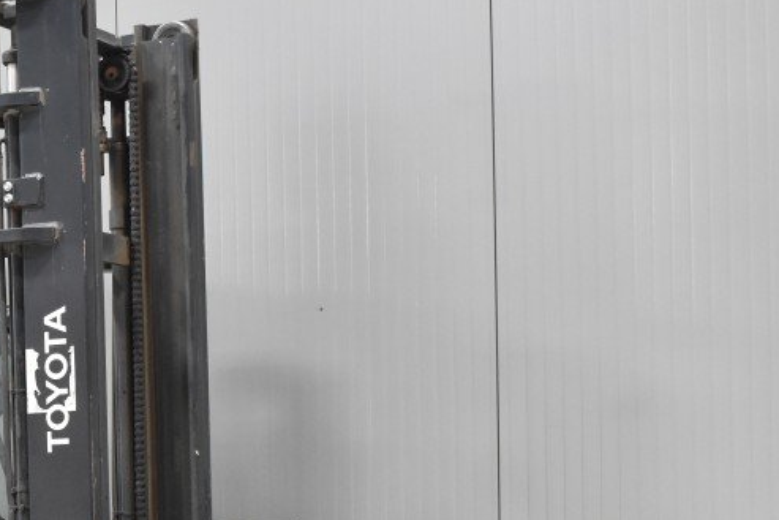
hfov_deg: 21.3
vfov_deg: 14.7
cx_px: -52
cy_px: 539
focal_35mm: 91
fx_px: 1974
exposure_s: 1/15
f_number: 5.6
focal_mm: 25
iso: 1250
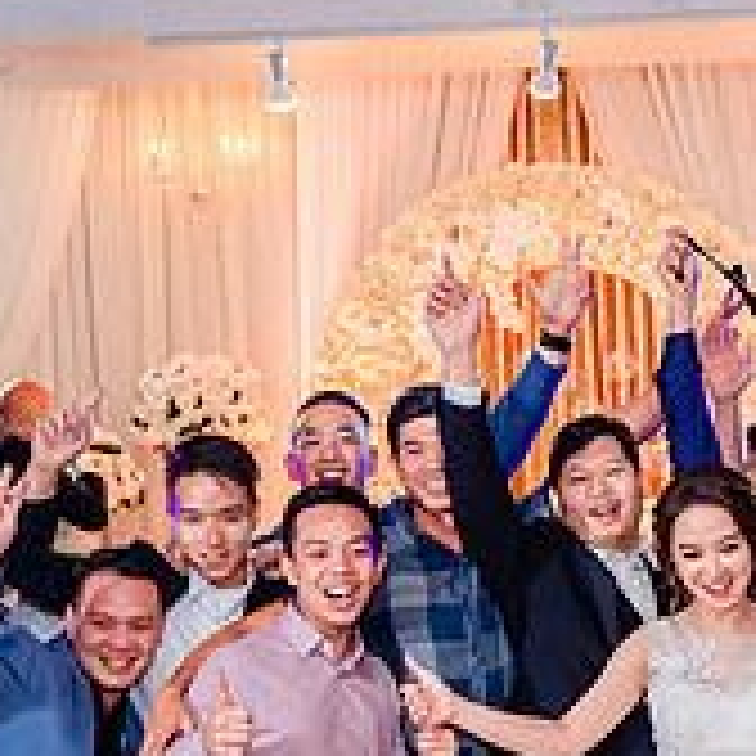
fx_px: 2026
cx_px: 657
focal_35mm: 82
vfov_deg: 21.0
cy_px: 520
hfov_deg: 20.8
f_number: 3.5
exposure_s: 1/160
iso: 1000
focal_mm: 28
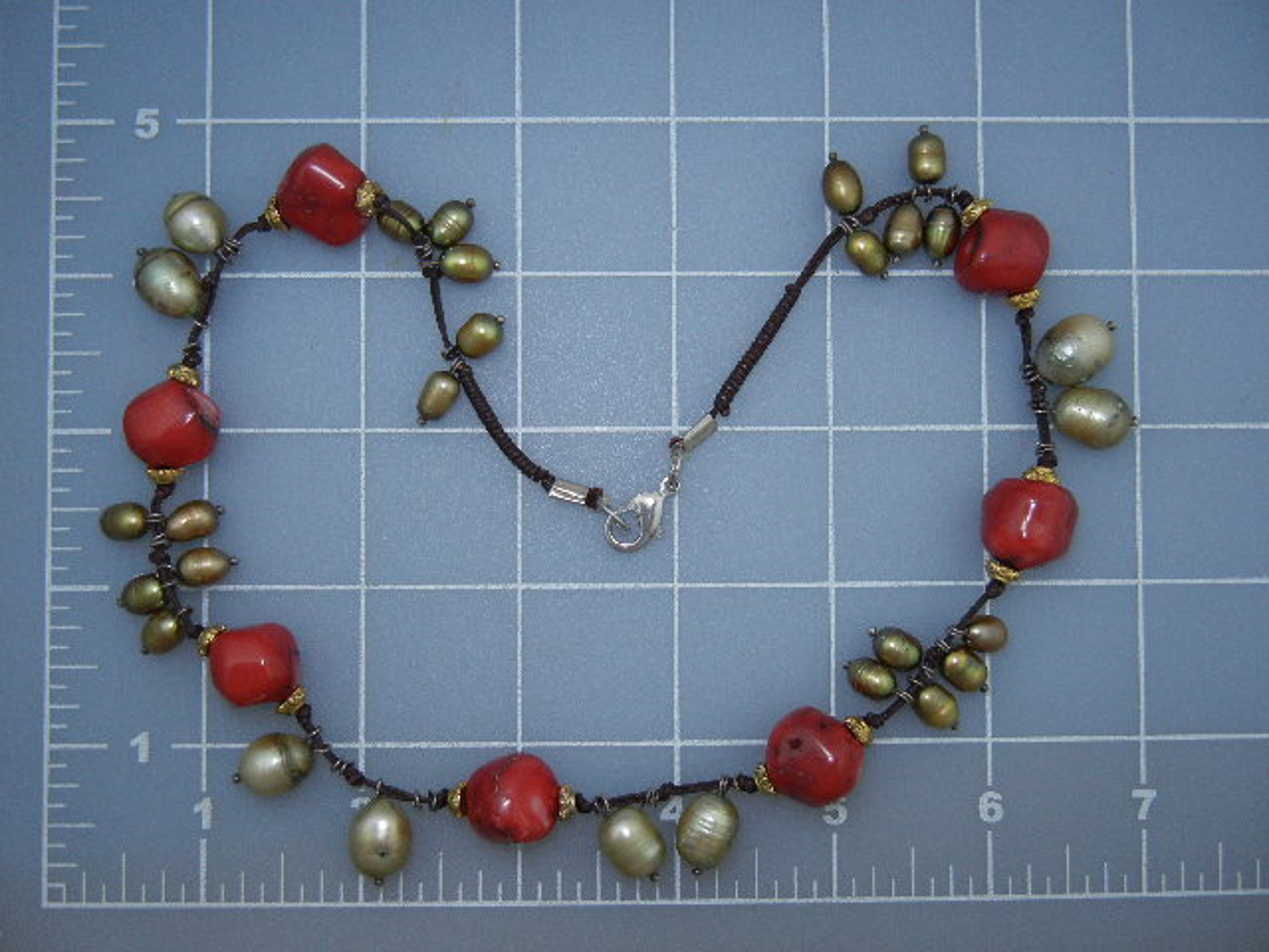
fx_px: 1246
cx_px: 634
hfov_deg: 54.0
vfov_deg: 41.8
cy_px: 476
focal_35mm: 34
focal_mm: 6.2
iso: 226
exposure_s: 1/30
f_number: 3.6
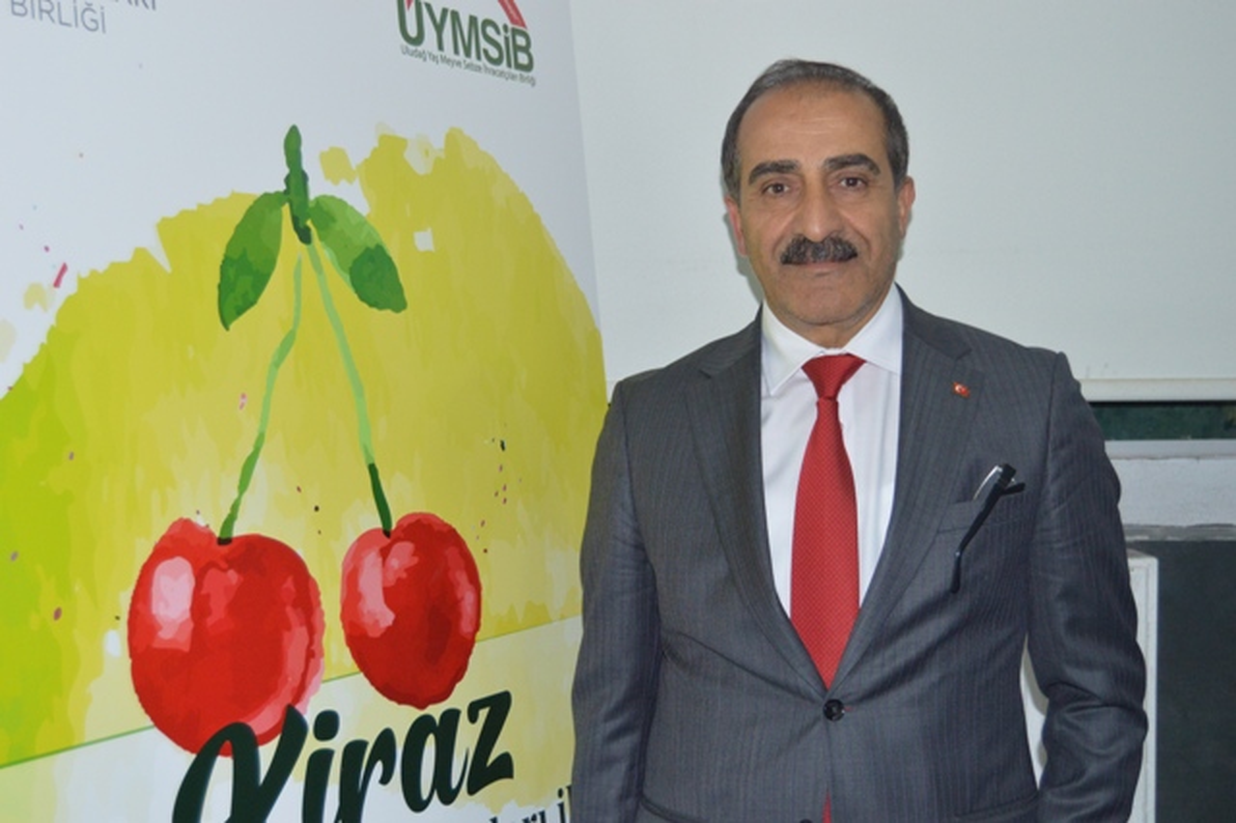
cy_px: 412
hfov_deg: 42.3
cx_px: 618
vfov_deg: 28.9
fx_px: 1596
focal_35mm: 46
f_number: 4.2
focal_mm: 31
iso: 1250
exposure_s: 1/60
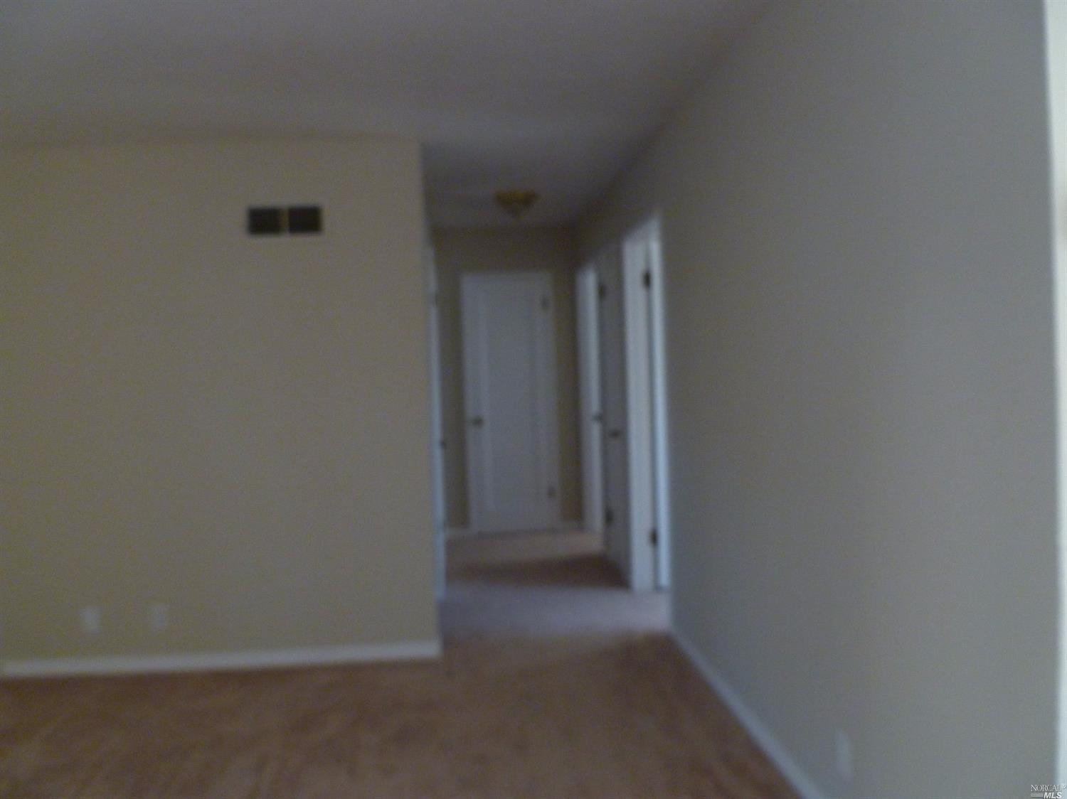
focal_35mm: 28
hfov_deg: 63.5
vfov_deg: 49.7
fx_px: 863
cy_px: 400
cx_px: 534
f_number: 3.3
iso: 250
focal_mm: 5
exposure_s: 1/30
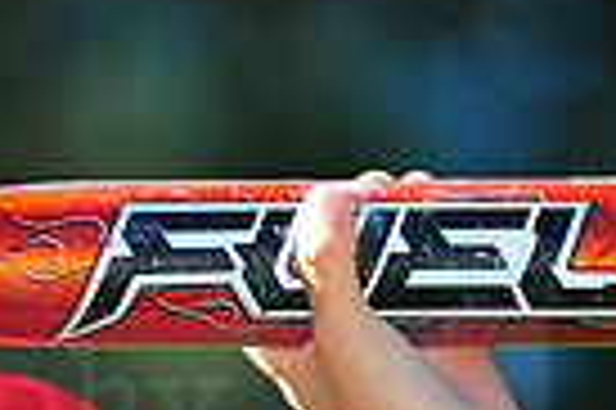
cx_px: -324
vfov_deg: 1.8
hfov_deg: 2.7
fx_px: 13040
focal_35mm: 763
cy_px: 369
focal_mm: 180
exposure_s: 1/800
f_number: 3.5
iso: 200
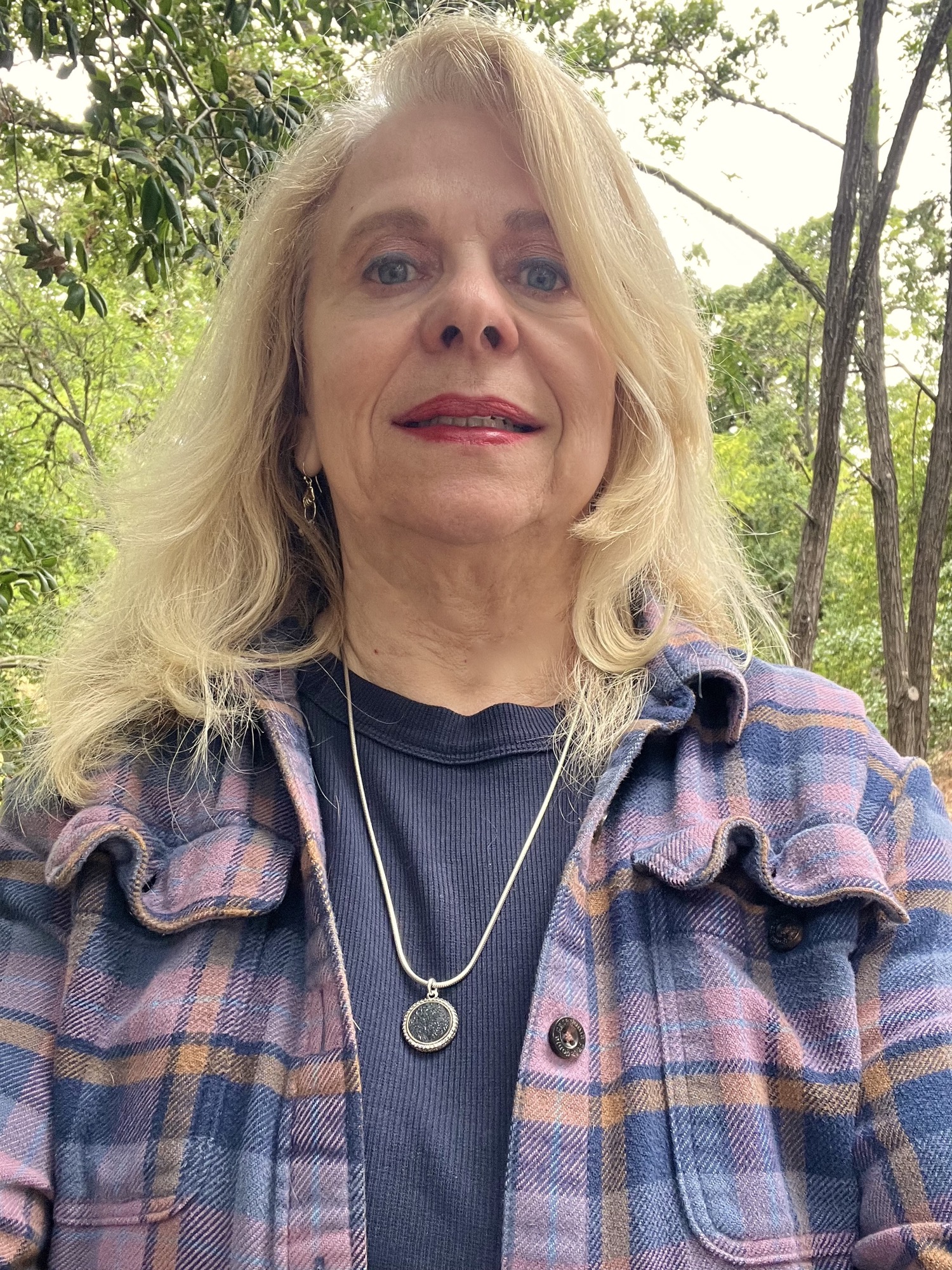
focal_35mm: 30
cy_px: 635
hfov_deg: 46.8
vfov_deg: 60.0
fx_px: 1100
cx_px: 476
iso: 100
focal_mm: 2.71
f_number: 2.2
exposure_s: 1/70
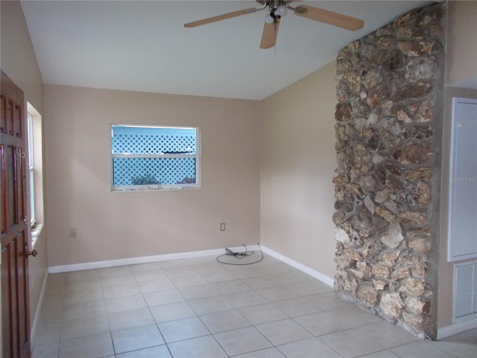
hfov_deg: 67.3
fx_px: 358
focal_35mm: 26
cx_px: 238
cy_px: 179
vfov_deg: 53.1
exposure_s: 1/20
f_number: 3.2
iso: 400
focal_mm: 4.6
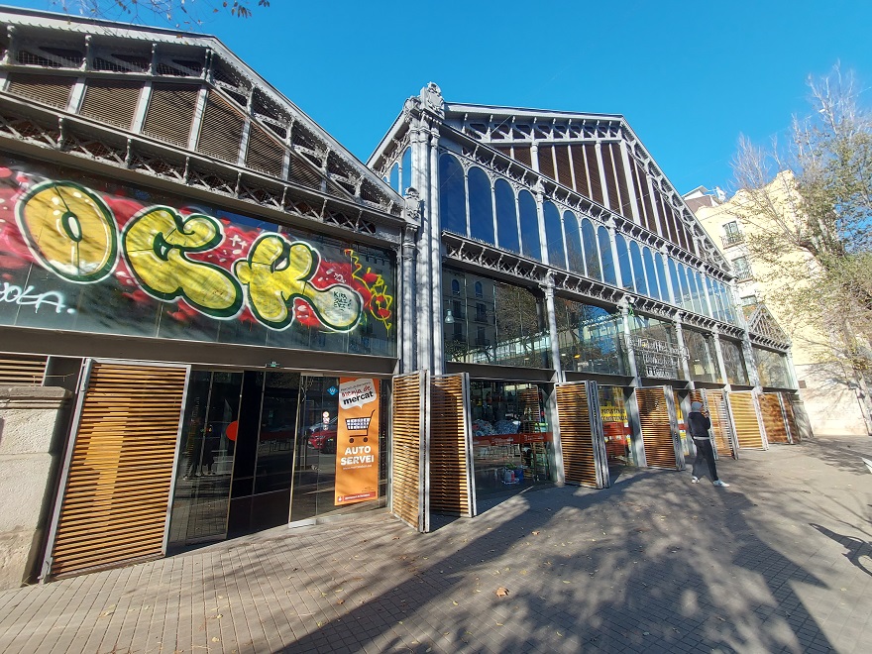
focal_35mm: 13
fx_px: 327
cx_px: 436
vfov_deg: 89.9
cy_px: 327
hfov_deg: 106.2
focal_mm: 1.74
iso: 50
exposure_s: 1/469
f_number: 2.2
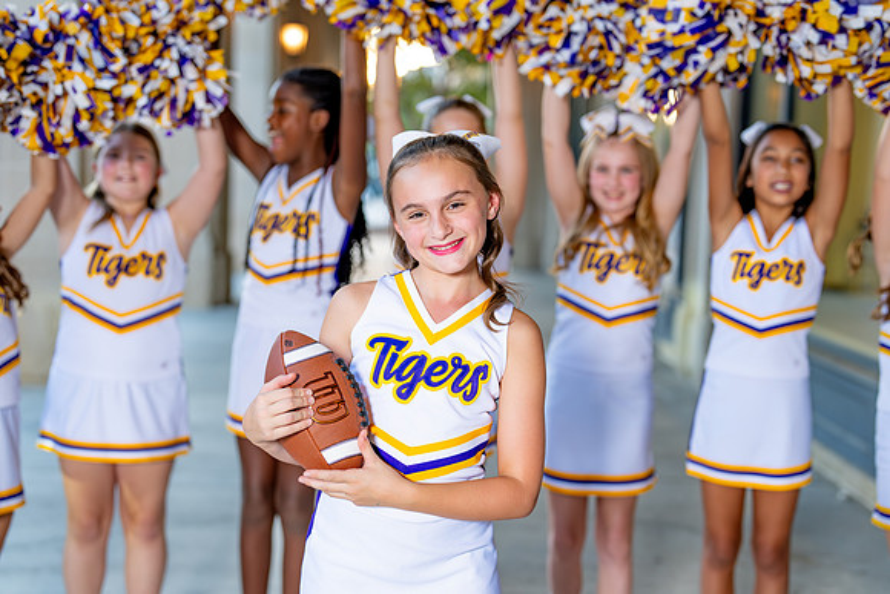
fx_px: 1236
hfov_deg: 39.6
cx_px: 445
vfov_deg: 27.0
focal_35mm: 50
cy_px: 297
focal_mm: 50
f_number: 2
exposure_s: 1/400
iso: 320
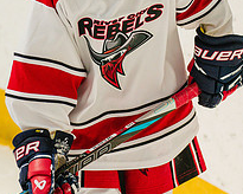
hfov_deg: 4.4
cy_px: -23
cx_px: 187
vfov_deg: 3.5
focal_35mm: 441
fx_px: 3172
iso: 1600
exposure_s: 1/3200
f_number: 4
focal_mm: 166
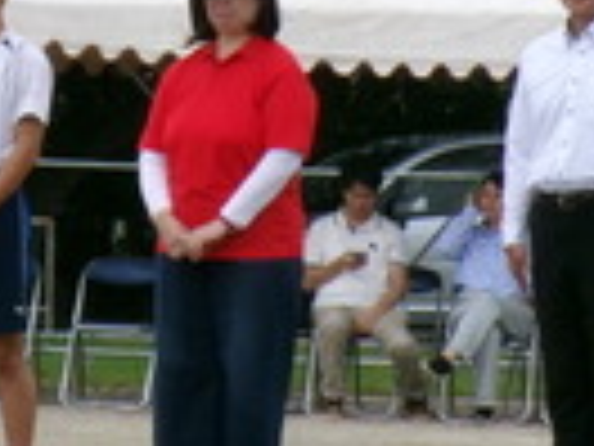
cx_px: 94
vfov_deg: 2.9
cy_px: 54
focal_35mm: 517
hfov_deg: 3.8
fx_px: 8872
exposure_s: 1/220
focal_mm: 25.5
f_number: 6.3
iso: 100
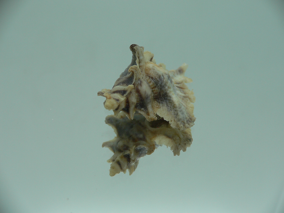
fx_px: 287
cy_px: 106
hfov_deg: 52.6
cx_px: 142
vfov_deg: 40.7
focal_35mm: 35
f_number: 2.8
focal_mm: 4.6
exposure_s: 1/60
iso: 80
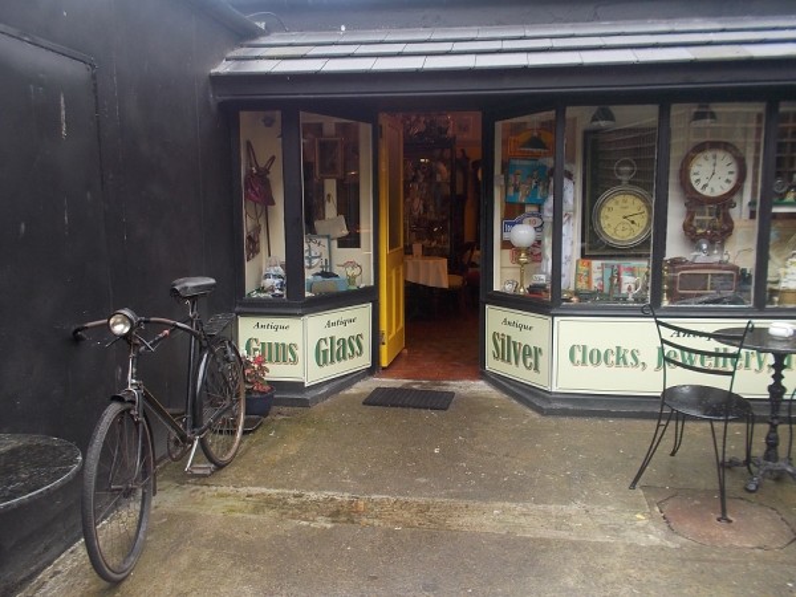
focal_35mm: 29
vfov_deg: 48.2
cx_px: 398
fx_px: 667
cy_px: 298
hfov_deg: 61.7
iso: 80
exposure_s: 1/40
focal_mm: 4.1
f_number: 3.3
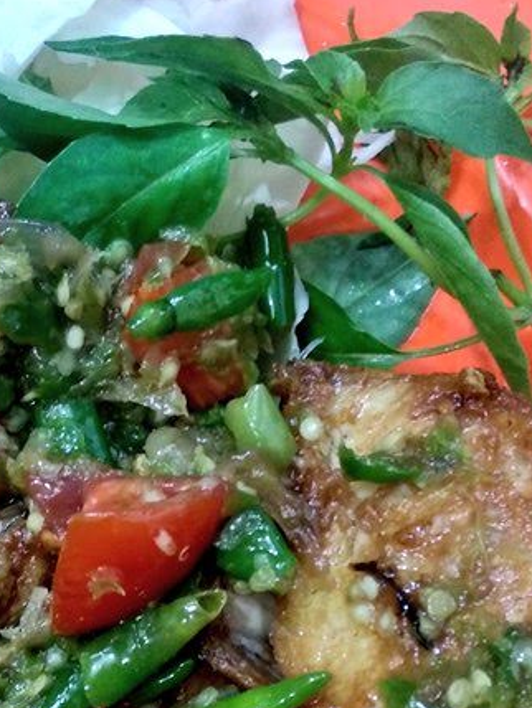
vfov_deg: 30.9
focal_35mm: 62
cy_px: 490
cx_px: 84
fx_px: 1270
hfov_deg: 23.2
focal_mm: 3.81
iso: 800
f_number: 2.2
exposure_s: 1/20
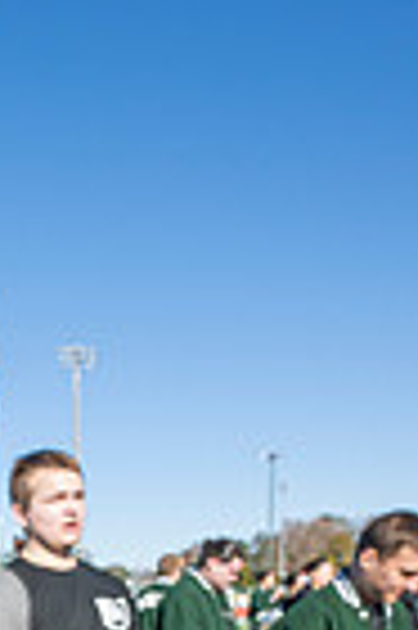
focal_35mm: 45
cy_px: 688
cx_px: -171
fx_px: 786
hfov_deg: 24.6
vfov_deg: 36.9
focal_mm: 14
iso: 320
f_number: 5
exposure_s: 1/2000
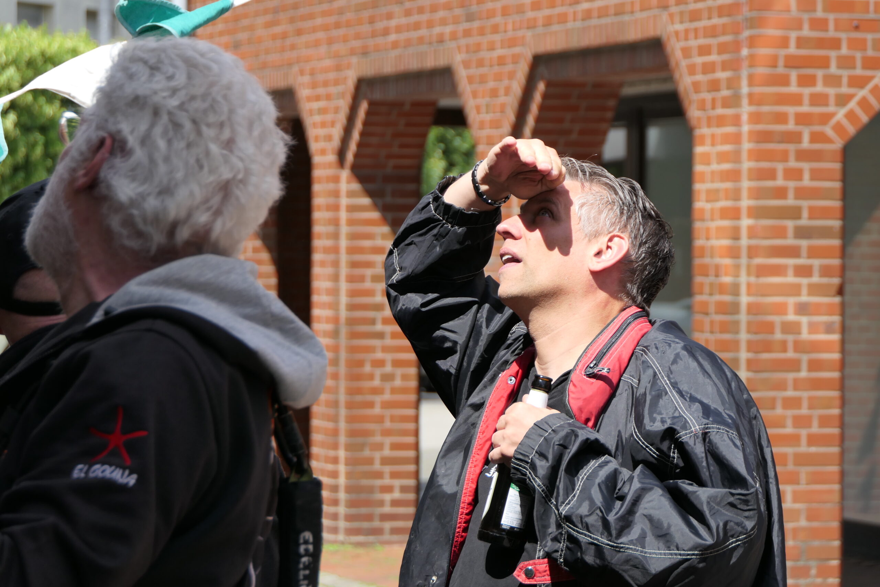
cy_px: 294
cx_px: 440
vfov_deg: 8.0
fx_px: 4180
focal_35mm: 171
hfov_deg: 12.0
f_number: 4.3
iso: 125
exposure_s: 1/500
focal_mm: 62.9
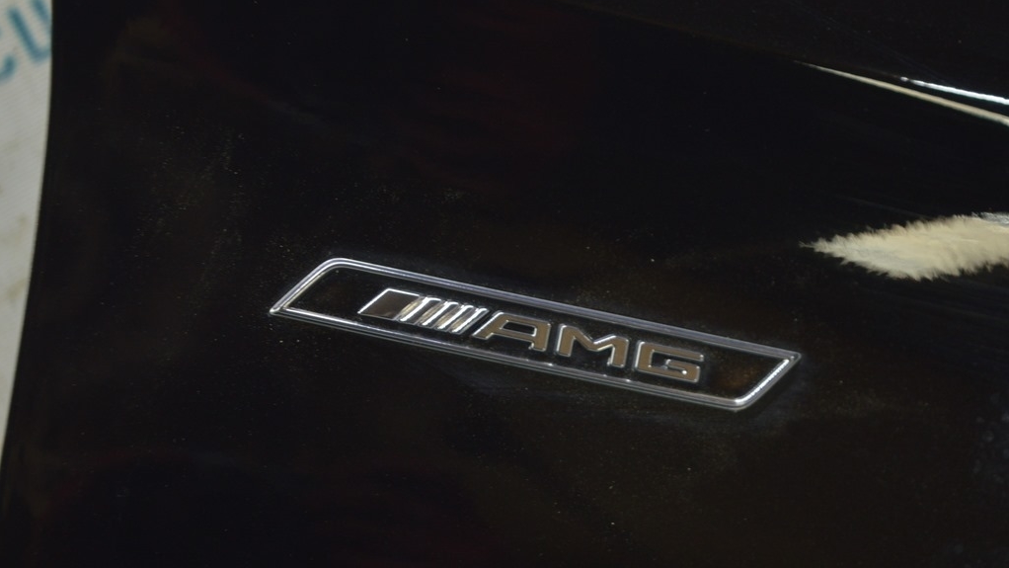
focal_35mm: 87
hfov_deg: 24.6
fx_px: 2315
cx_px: 504
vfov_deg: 14.0
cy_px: 320
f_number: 5.6
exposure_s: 1/20
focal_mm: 55
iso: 400
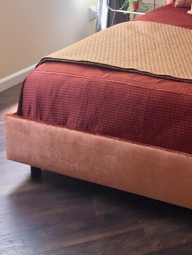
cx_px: 208
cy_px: -13
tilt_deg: -10.7
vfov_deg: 27.7
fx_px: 480
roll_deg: -0.7
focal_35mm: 65
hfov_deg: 21.5
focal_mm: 4.15
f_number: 2.2
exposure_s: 1/60
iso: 32
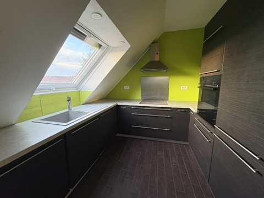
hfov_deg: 102.1
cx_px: 132
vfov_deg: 85.7
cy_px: 99
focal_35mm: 14
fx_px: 107
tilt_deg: -8.6
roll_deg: +0.5
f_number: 2.2
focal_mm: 2.22
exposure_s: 1/60
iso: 320
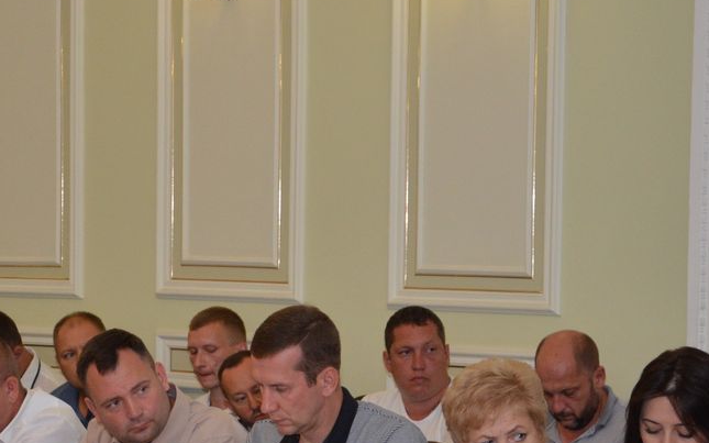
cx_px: 224
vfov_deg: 9.3
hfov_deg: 15.0
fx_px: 2686
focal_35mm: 139
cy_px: 493
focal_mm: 42
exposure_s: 1/200
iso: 1000
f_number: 4.8
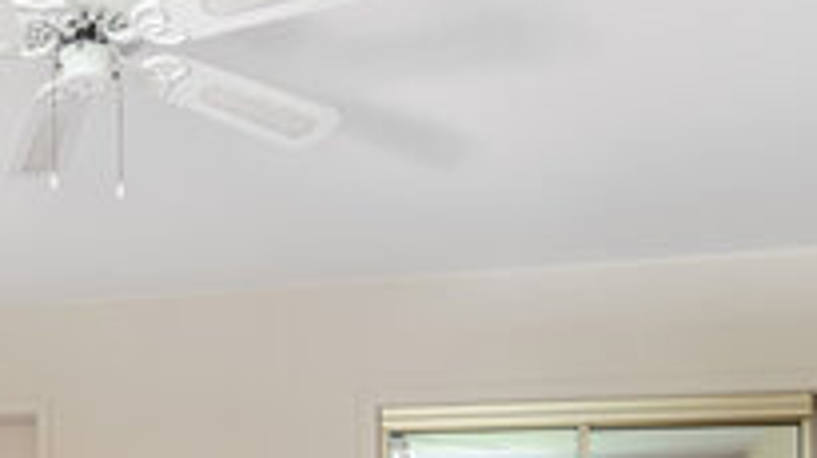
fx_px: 1061
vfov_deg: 19.6
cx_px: 96
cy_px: 767
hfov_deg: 39.4
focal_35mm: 49
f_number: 7.1
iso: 80
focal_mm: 10
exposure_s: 1/5
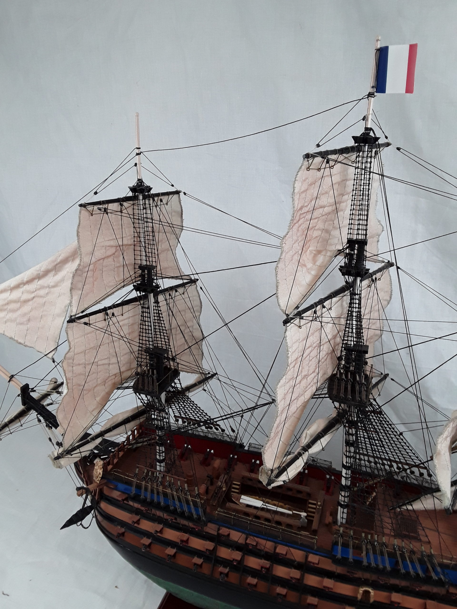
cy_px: 304
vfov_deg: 65.3
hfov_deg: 51.4
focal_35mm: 27
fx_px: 475
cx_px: 228
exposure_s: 1/100
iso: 80
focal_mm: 2.91
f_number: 1.9
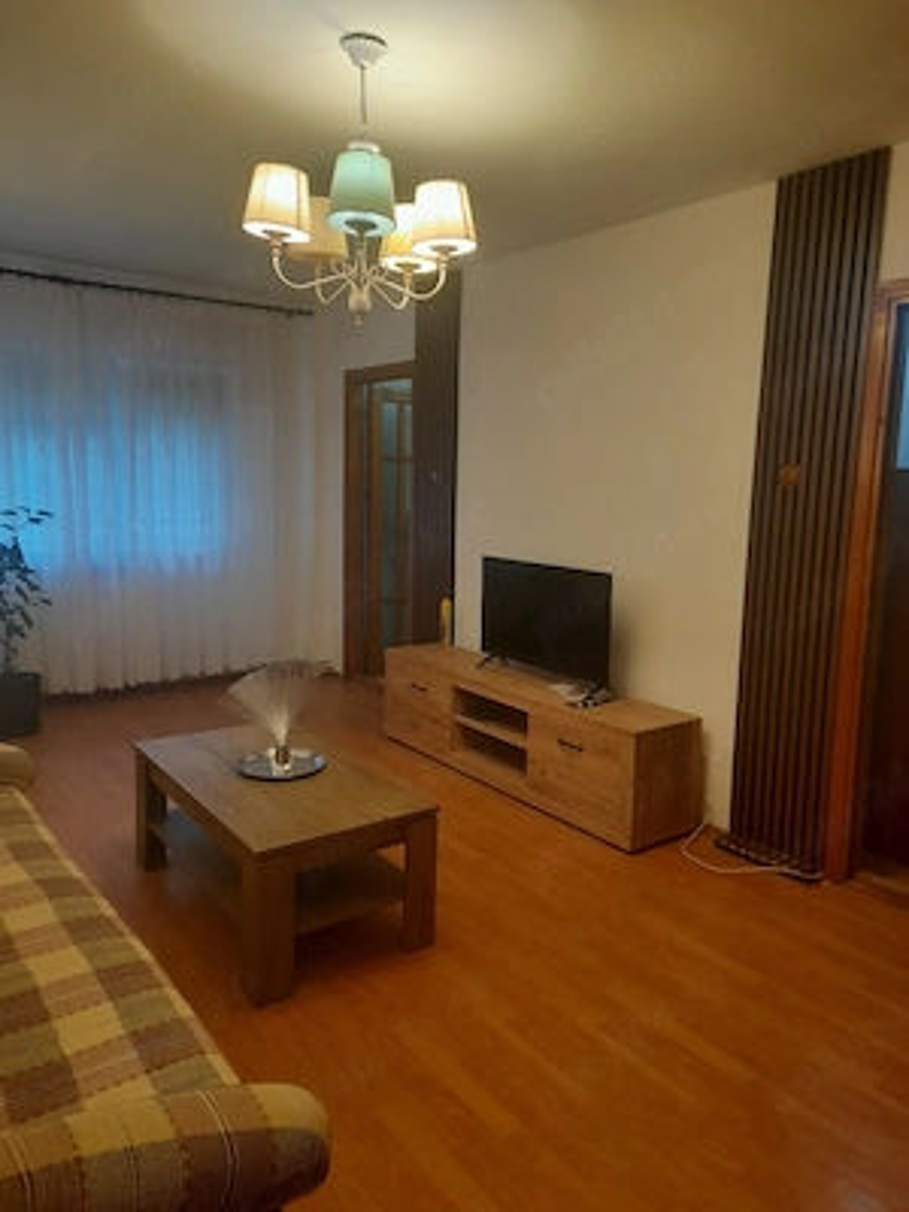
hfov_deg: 54.9
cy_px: 606
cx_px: 454
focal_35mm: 25
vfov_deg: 69.4
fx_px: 875
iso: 200
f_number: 2
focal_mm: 4.6
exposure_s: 1/50
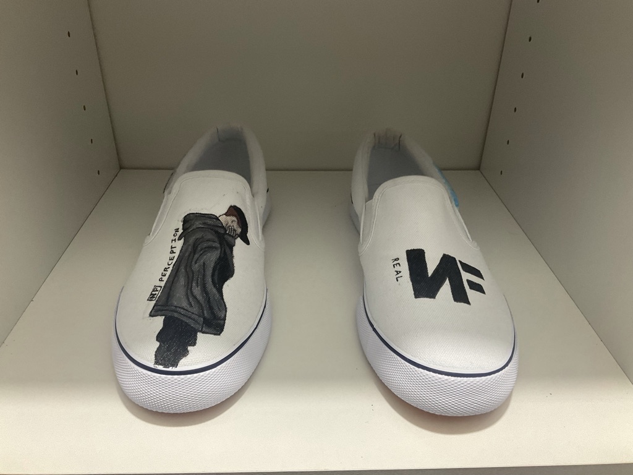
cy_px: 238
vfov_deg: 48.2
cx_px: 316
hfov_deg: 61.7
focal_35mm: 29
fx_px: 530
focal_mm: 3
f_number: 1.8
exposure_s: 1/50
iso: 100
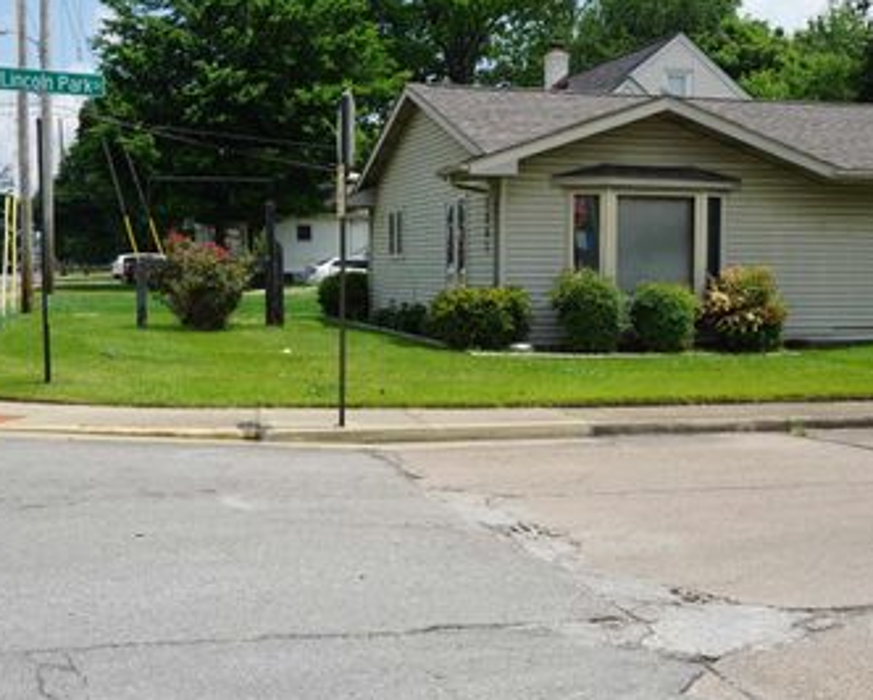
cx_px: 494
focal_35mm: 49
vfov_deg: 31.0
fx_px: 1259
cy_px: 347
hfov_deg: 38.2
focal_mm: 23
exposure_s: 1/125
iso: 100
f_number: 11
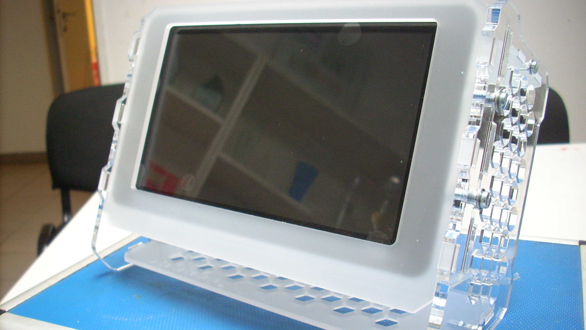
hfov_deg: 49.4
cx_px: 297
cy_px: 178
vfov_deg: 29.0
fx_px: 637
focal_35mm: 41
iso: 200
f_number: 2.8
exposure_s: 1/10.8
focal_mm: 6.2
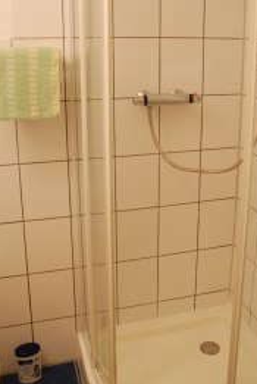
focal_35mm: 38
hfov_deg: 35.4
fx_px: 403
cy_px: 132
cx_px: 140
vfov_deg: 50.1
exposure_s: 1/50
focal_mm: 17
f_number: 3.5
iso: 1600
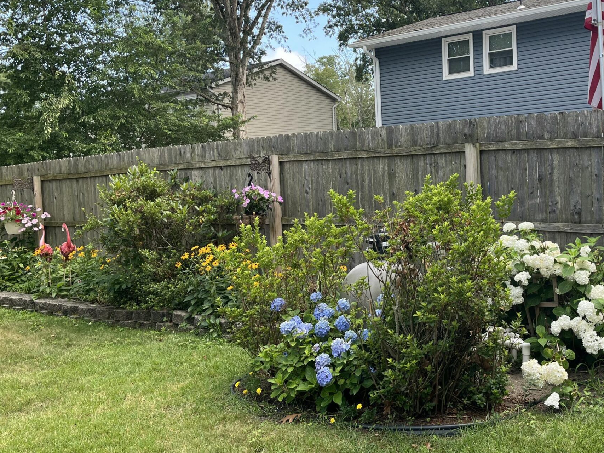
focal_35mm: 39
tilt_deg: -3.0
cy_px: 212
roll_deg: +2.5
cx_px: 422
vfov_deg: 36.8
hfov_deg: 46.8
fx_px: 680
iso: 50
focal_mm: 5.1
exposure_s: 1/390
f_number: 1.6
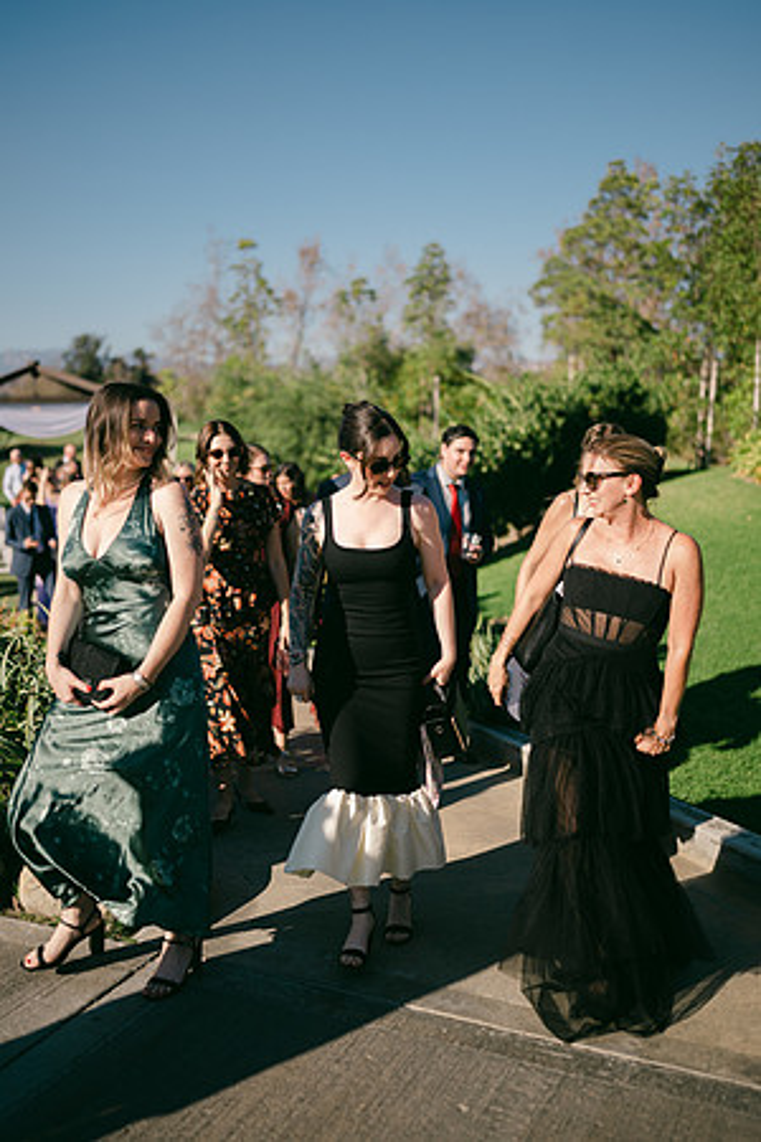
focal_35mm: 35
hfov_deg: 37.9
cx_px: 380
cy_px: 571
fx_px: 1110
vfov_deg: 54.4
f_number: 1.2
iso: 64
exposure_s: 1/10000
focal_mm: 35
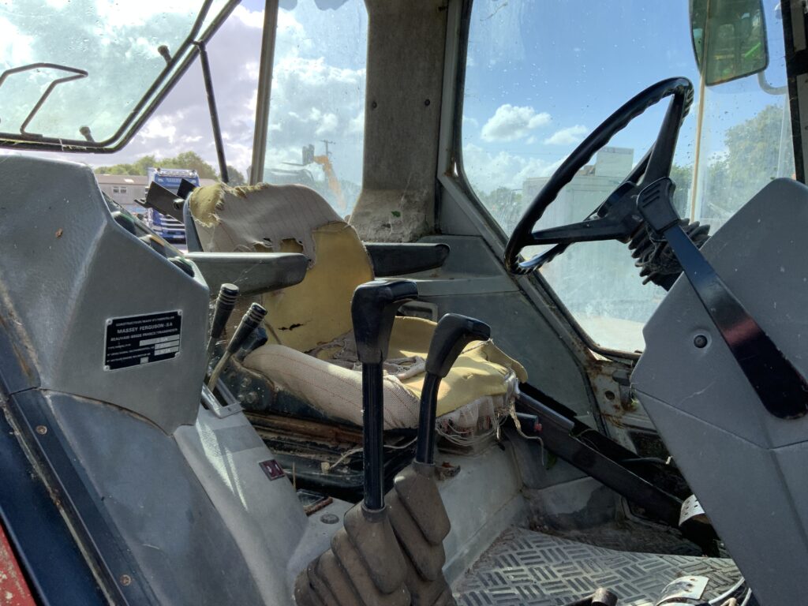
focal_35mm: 29
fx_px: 677
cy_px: 303
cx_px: 404
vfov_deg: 48.2
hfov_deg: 61.7
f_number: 1.8
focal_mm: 3
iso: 16
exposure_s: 1/465
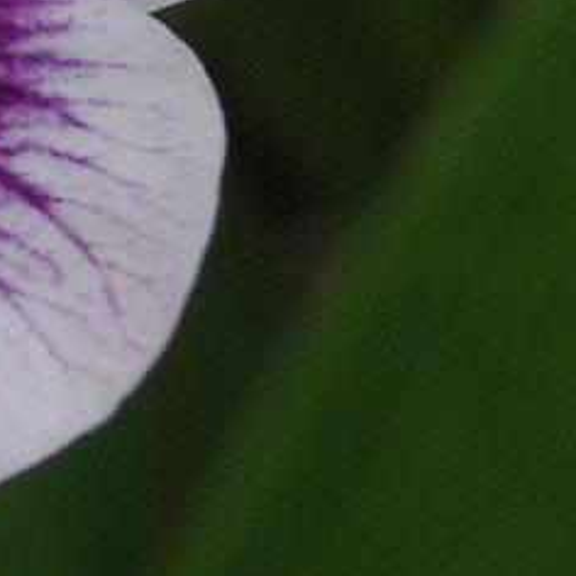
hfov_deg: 5.1
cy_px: 20
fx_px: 6363
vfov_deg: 5.2
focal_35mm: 338
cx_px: -225
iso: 64
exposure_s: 1/90
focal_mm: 14.6
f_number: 4.7
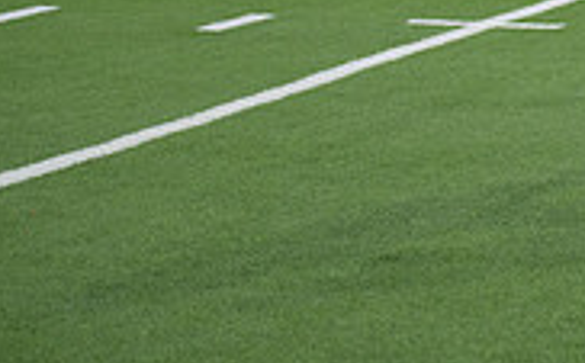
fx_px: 3628
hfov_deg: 9.0
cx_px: 890
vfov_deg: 5.7
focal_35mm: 228
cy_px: -146
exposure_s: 1/640
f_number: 2.8
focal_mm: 70
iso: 2200
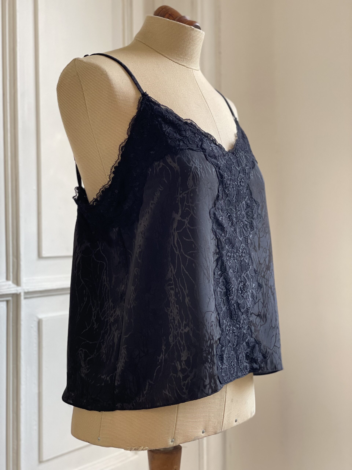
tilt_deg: +1.2
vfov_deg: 36.8
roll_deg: +0.8
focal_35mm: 52
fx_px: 705
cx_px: 176
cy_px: 235
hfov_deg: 28.0
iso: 125
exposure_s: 1/122
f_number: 2
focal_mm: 6
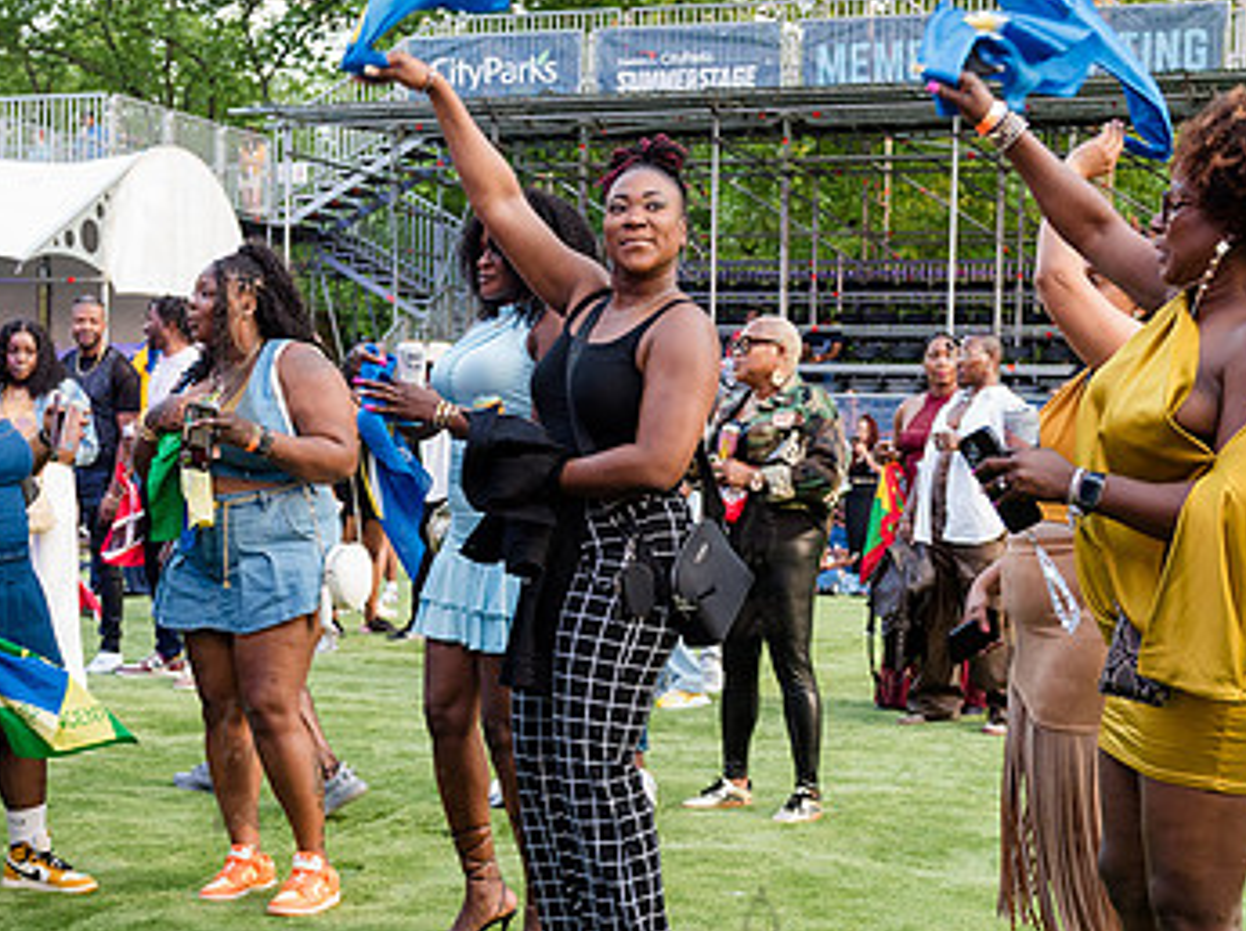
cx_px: 637
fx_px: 2229
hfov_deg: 31.2
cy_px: 564
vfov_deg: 23.6
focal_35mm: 62
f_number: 3.5
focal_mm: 32
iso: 1000
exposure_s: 1/200
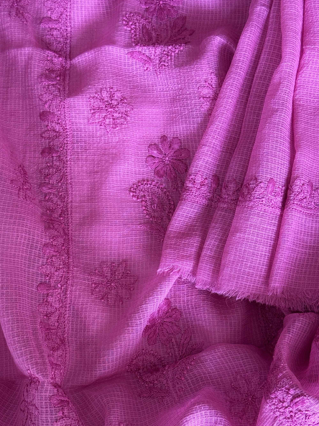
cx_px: 167
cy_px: 223
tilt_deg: -78.3
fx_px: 664
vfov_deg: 35.5
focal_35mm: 54
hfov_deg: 27.0
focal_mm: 6.76
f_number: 1.78
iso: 250
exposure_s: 1/50
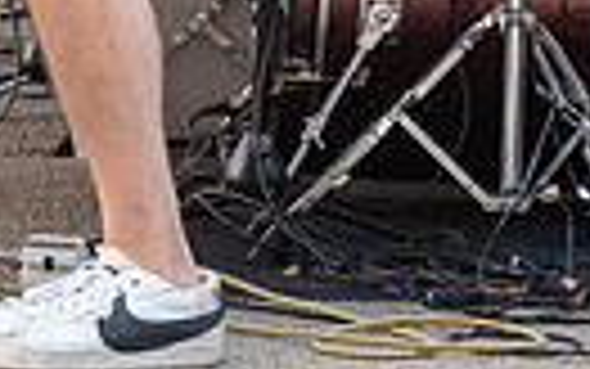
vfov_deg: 4.1
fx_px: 5067
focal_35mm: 315
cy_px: -306
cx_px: 725
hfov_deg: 6.6
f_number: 4.5
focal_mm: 70
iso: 800
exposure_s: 1/200
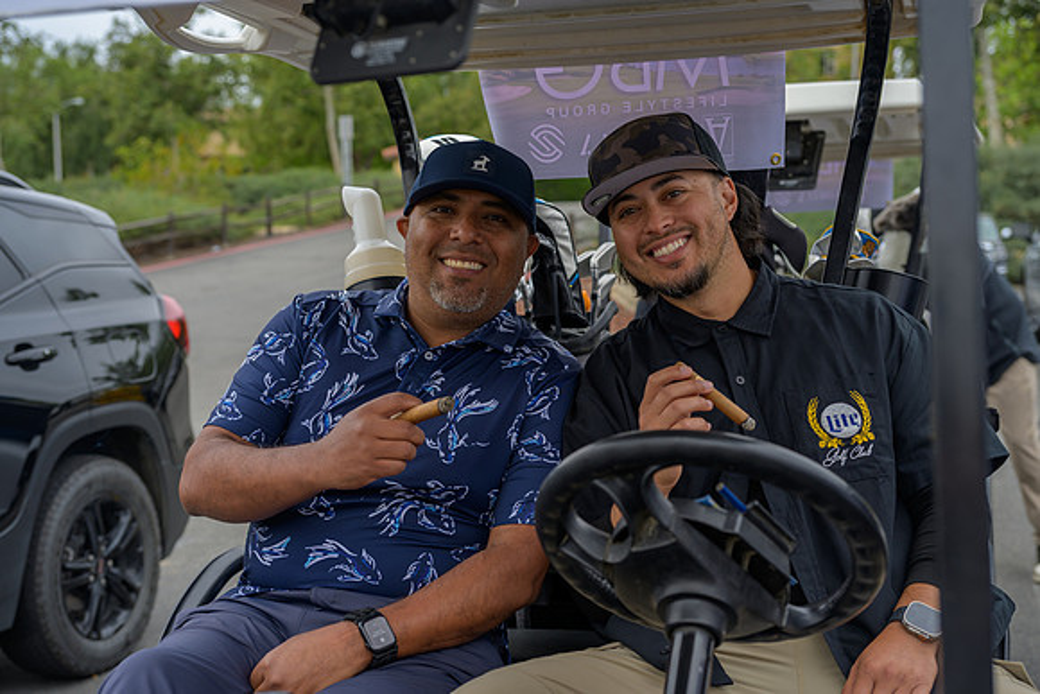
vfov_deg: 28.1
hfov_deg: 41.1
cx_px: 520
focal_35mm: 48
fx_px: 1387
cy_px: 347
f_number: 4
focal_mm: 48
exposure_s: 1/200
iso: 100
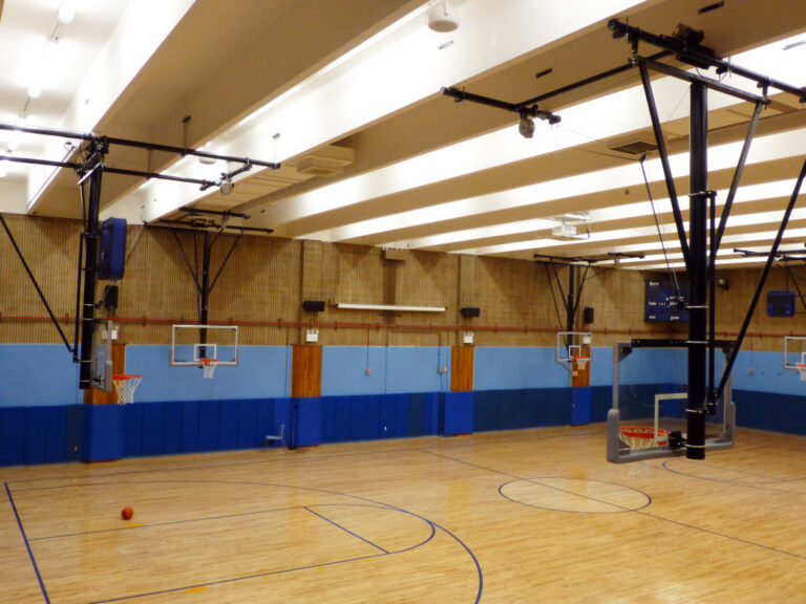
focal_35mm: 30
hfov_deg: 60.0
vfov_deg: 46.8
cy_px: 302
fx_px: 699
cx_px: 403
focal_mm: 5.4
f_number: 3.6
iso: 400
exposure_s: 1/60
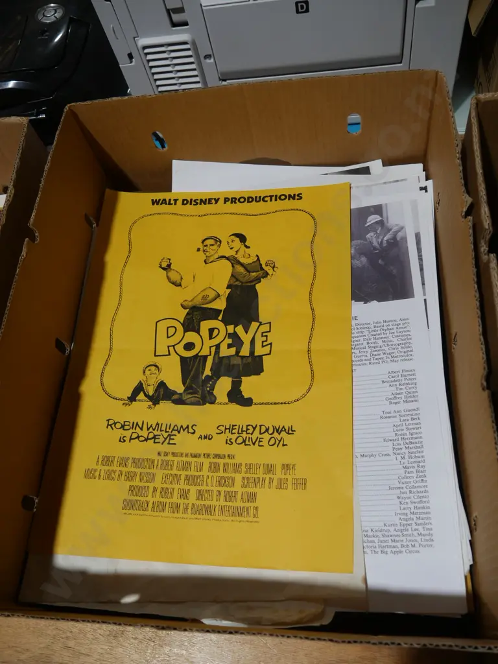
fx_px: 537
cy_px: 332
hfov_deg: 49.7
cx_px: 249
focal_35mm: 28
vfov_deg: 63.4
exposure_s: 1/125
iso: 200
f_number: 4
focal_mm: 14
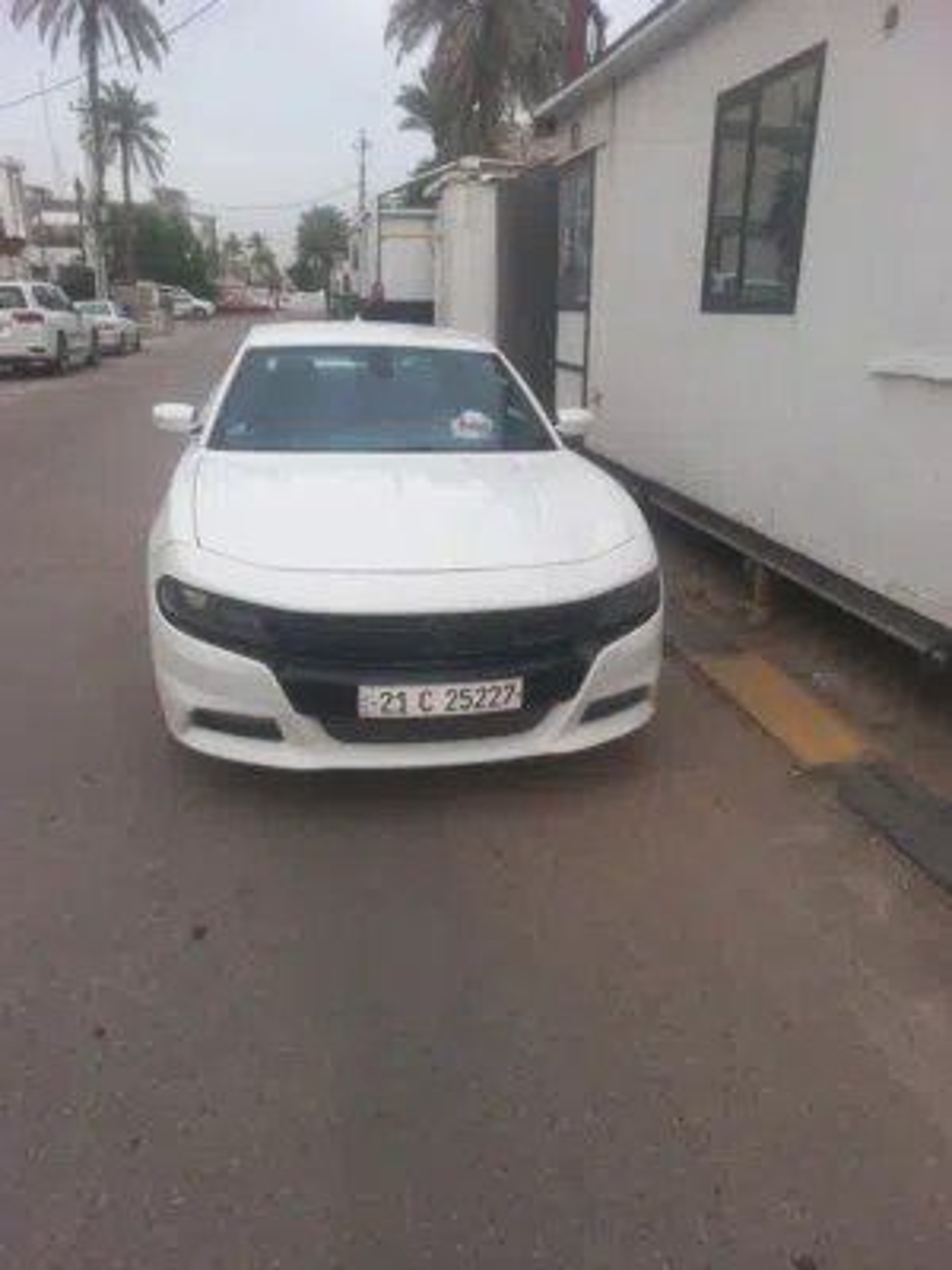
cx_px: 476
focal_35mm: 25
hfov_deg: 54.9
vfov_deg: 69.4
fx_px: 917
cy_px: 635
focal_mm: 4.6
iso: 125
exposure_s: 1/50
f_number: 1.8
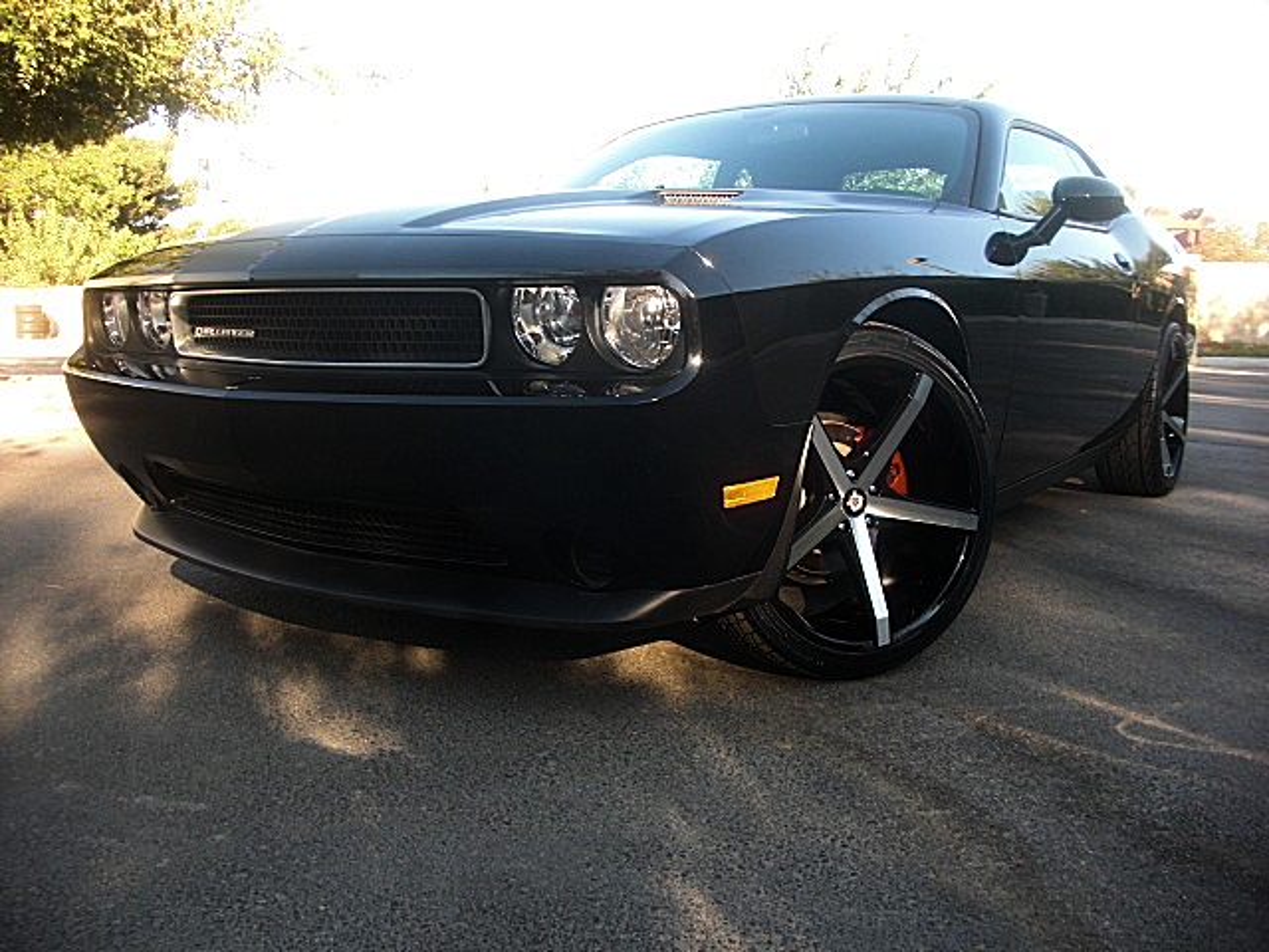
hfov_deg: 51.4
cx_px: 634
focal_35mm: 36
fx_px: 1320
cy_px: 476
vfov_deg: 39.7
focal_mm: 6.3
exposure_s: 1/100
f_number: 2.8
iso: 50
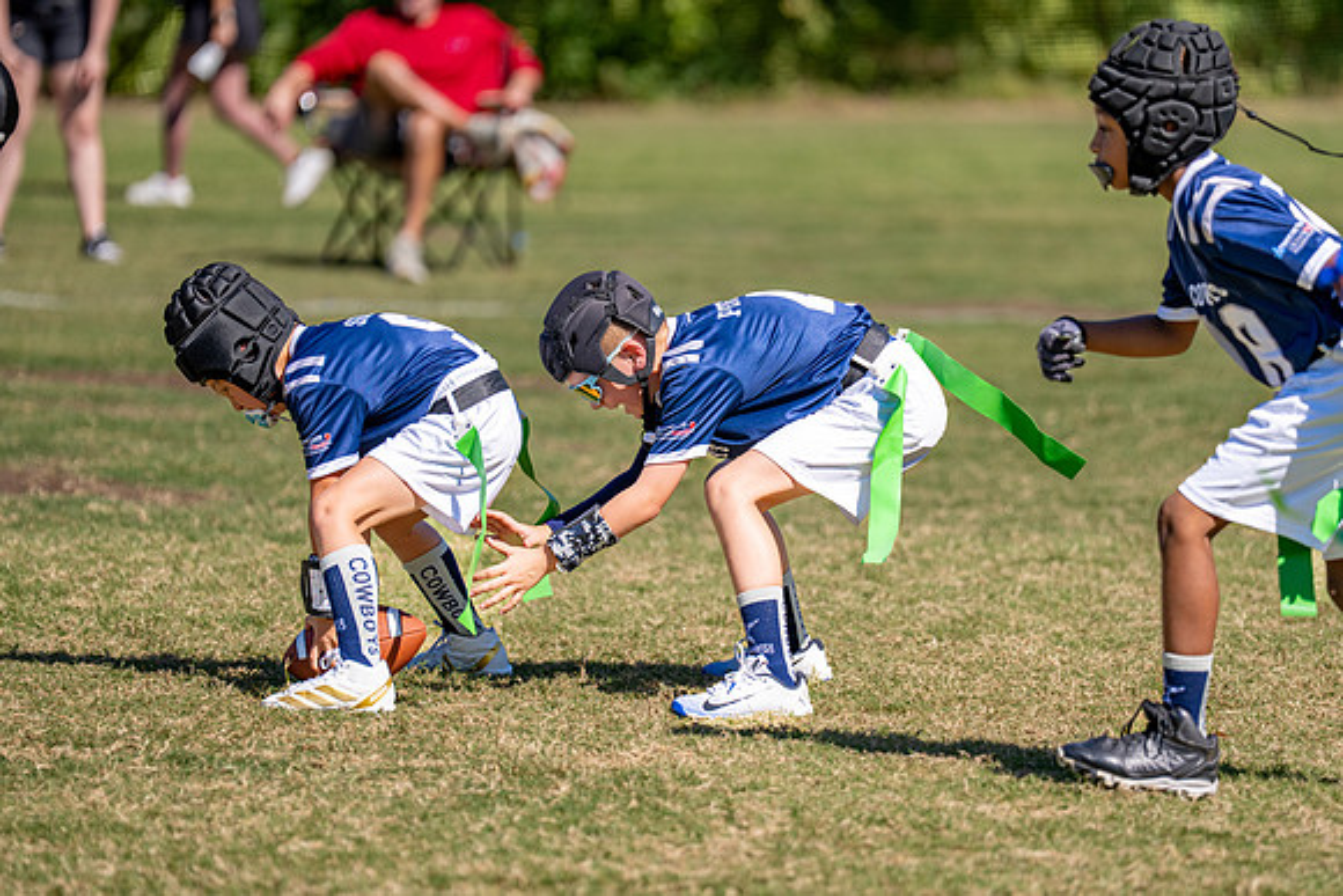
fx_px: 8514
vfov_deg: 6.0
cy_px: 430
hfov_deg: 9.0
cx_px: 726
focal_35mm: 228
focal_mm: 185
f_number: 2.8
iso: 160
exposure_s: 1/3200
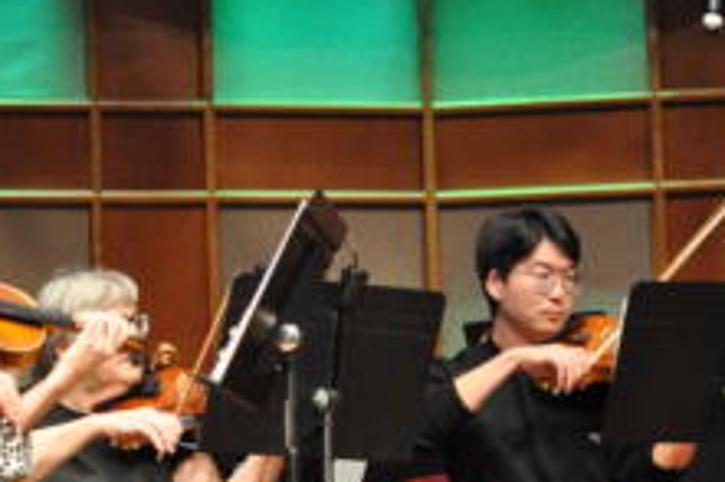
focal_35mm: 179
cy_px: 503
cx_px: 128
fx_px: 3604
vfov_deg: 7.6
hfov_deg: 11.4
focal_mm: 55
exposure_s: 1/25
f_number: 5.6
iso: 1600
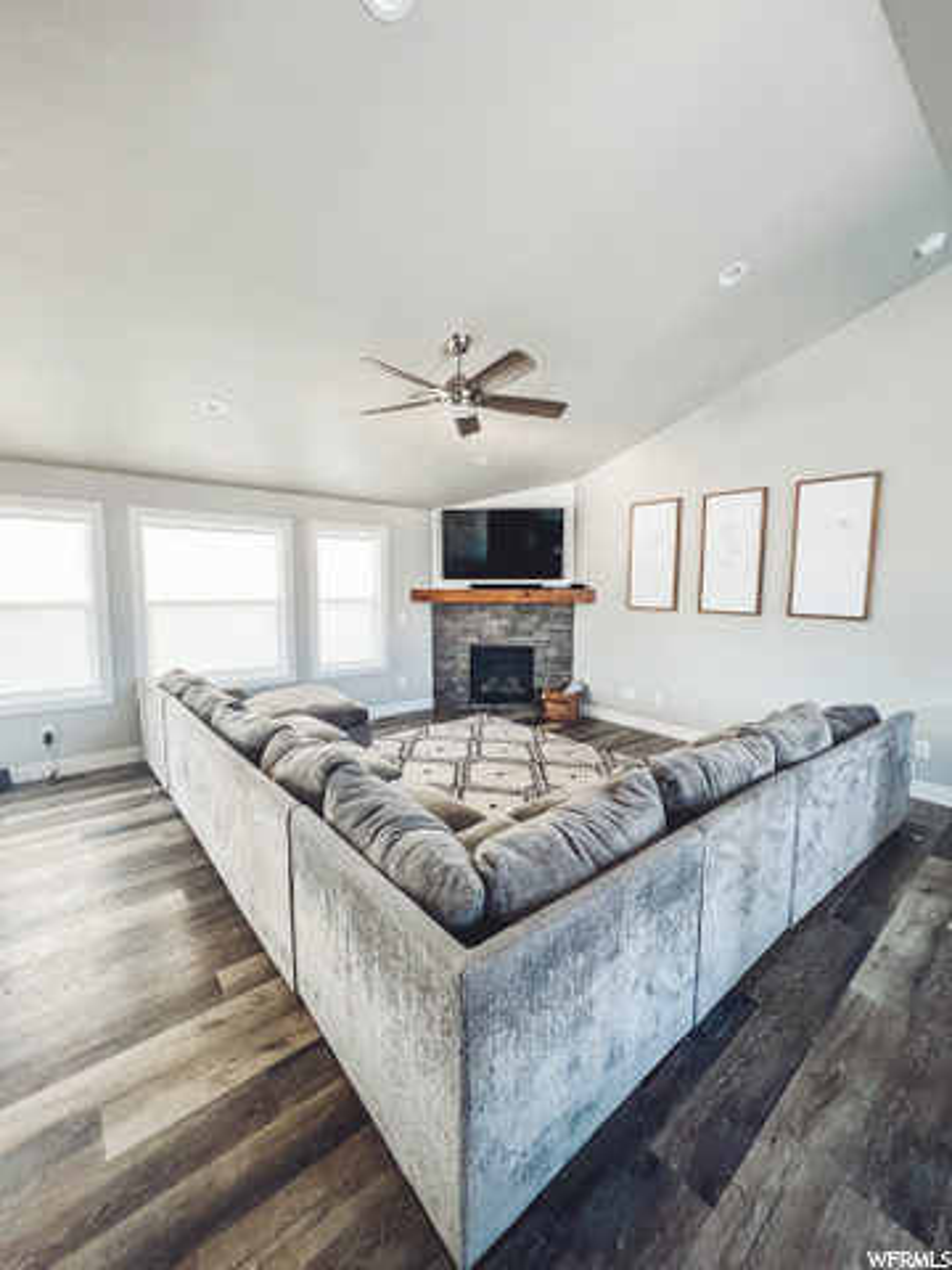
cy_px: 635
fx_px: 477
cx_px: 476
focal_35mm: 13
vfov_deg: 106.2
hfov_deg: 89.9
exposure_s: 1/120
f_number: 1.8
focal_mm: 1.57
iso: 250
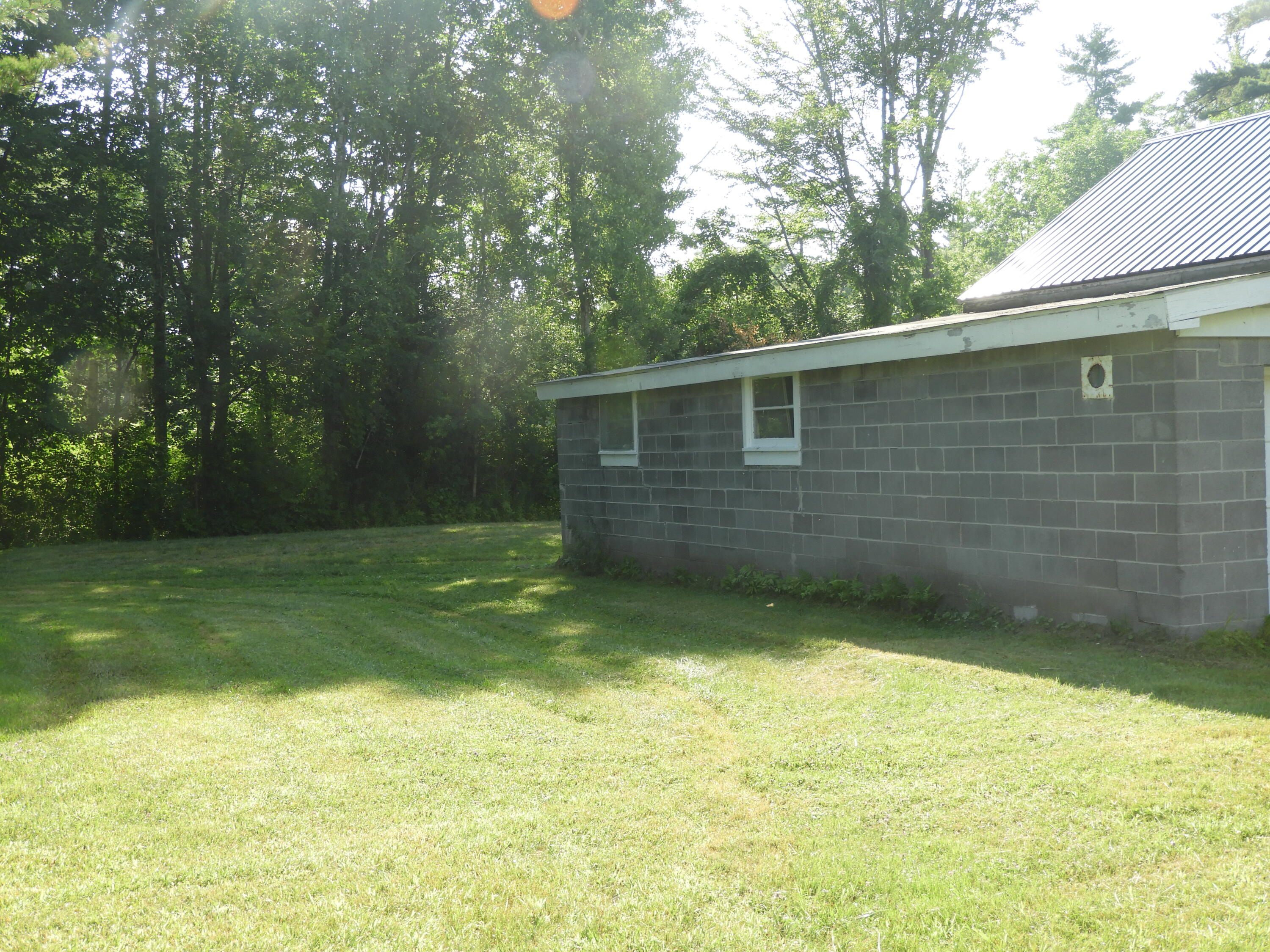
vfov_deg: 36.0
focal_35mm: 40
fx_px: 1468
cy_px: 476
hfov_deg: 46.8
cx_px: 635
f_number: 3.8
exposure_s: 1/250
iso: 100
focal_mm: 7.2
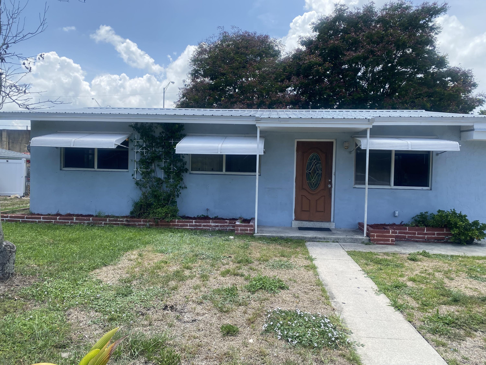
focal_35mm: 26
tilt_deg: -1.1
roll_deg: -1.5
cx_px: 243
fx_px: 365
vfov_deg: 53.1
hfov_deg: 67.3
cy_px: 182
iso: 32
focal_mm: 4.25
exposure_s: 1/1808
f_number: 1.8
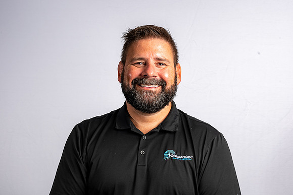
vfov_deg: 16.1
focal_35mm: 85
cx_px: 146
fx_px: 692
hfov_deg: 23.9
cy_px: 98
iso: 200
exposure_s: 1/200
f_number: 10
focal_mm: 85
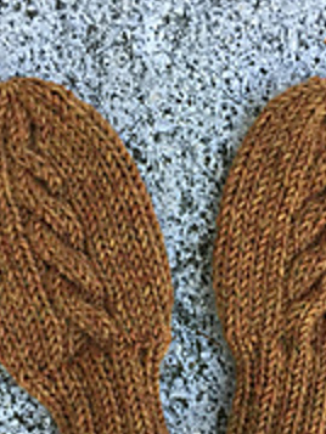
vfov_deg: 36.3
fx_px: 653
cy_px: 301
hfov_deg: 28.0
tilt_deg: -84.7
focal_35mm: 52
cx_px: 193
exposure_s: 1/30
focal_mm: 4.15
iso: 32
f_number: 2.2
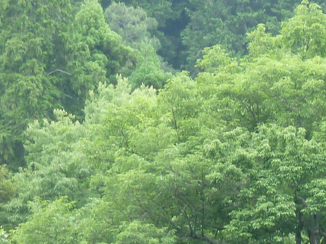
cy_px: 311
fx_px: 2863
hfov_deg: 6.4
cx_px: 548
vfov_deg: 4.9
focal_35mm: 304
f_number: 4.3
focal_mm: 14.7
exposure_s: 1/40
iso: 125
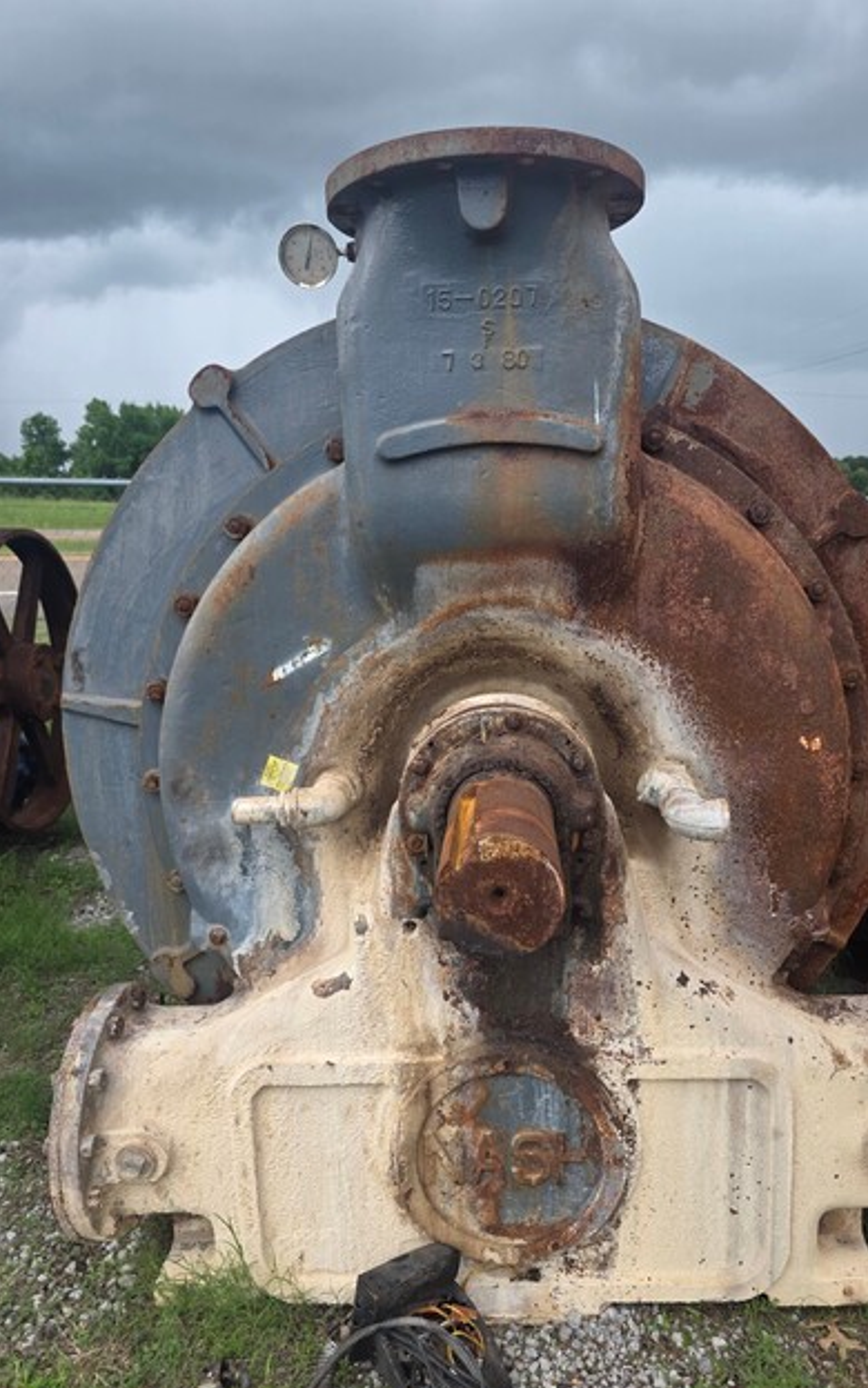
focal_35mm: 25
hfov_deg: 49.2
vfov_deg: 72.5
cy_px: 710
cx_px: 481
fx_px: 946
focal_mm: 6.3
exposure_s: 1/1580
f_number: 1.7
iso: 80
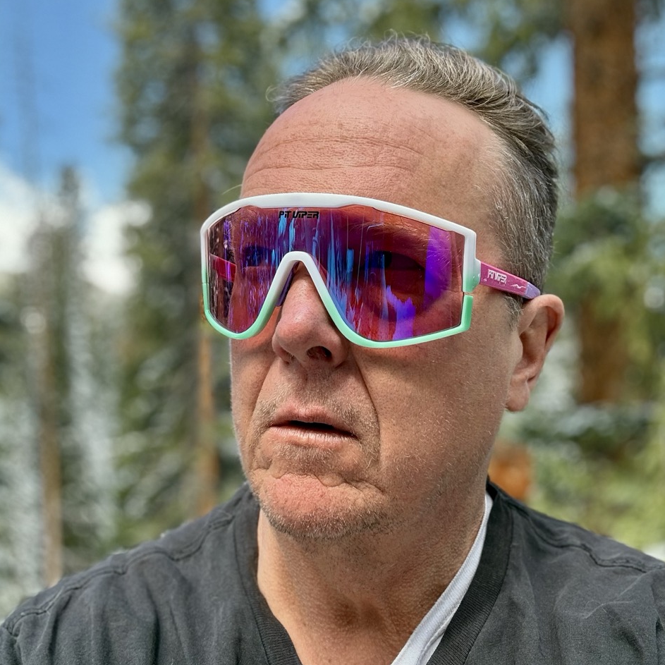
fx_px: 782
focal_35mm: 36
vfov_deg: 46.0
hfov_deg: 46.0
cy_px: 330
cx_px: 336
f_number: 1.9
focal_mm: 2.69
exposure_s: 1/247
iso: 40
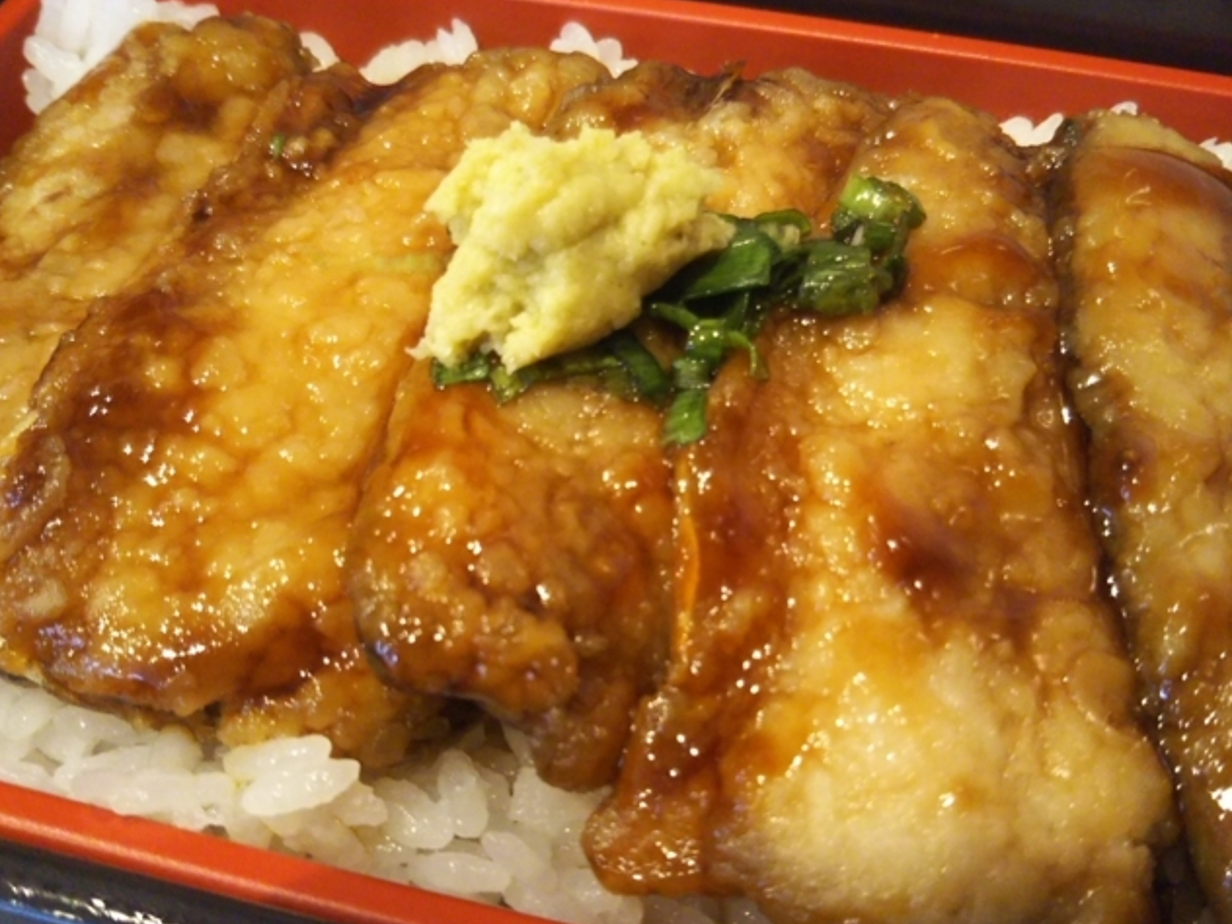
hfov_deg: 49.0
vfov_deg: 37.7
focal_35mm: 38
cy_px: 470
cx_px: 635
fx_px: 1352
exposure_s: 1/40
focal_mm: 4
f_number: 2.2
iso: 200
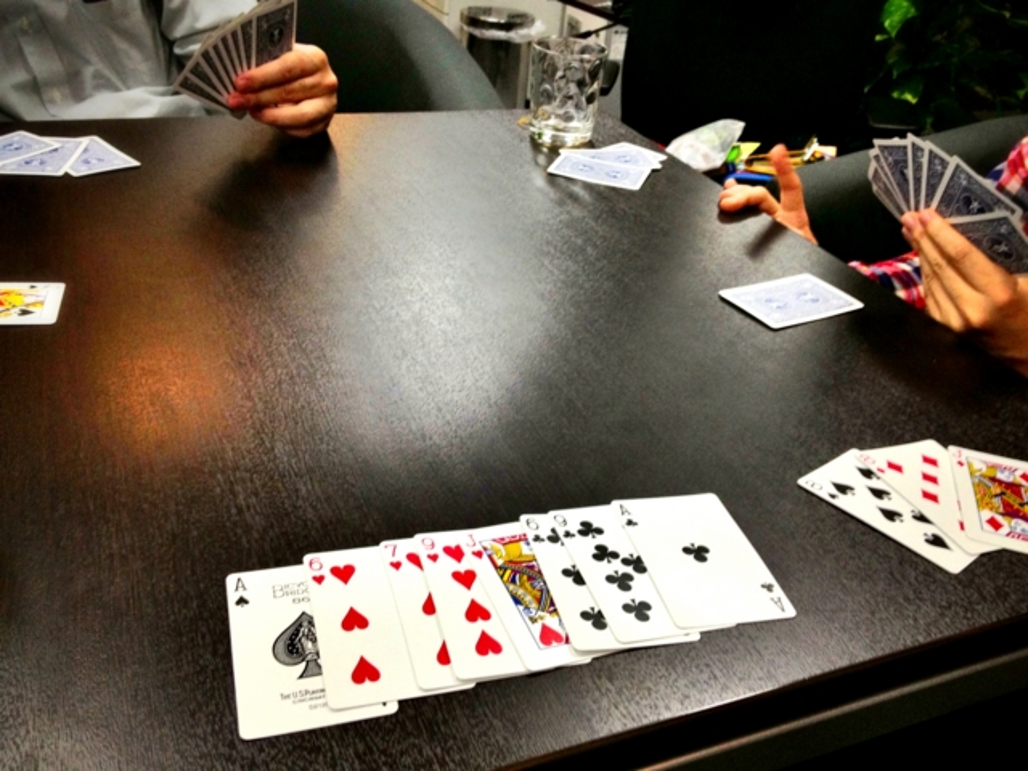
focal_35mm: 35
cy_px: 386
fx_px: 1039
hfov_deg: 52.6
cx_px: 514
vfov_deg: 40.7
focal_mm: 4.28
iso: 100
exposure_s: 1/20
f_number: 2.4
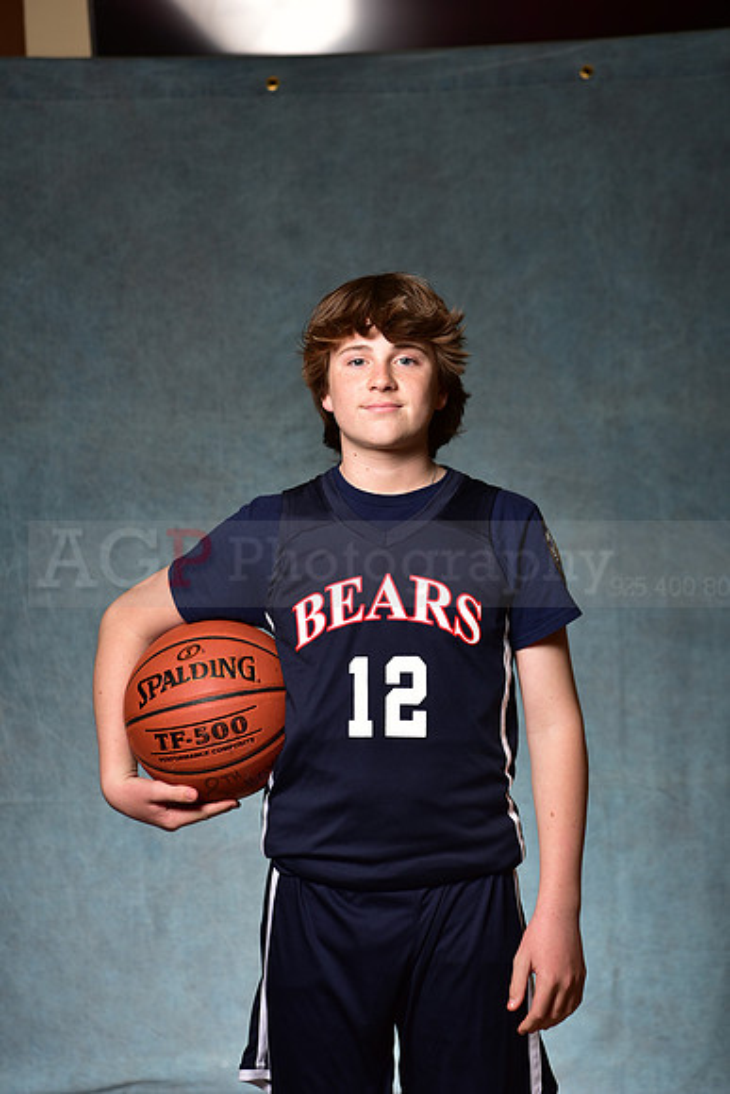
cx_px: 365
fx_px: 2128
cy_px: 547
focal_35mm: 70
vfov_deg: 28.8
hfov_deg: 19.5
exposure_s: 1/200
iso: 100
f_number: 4.5
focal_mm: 70
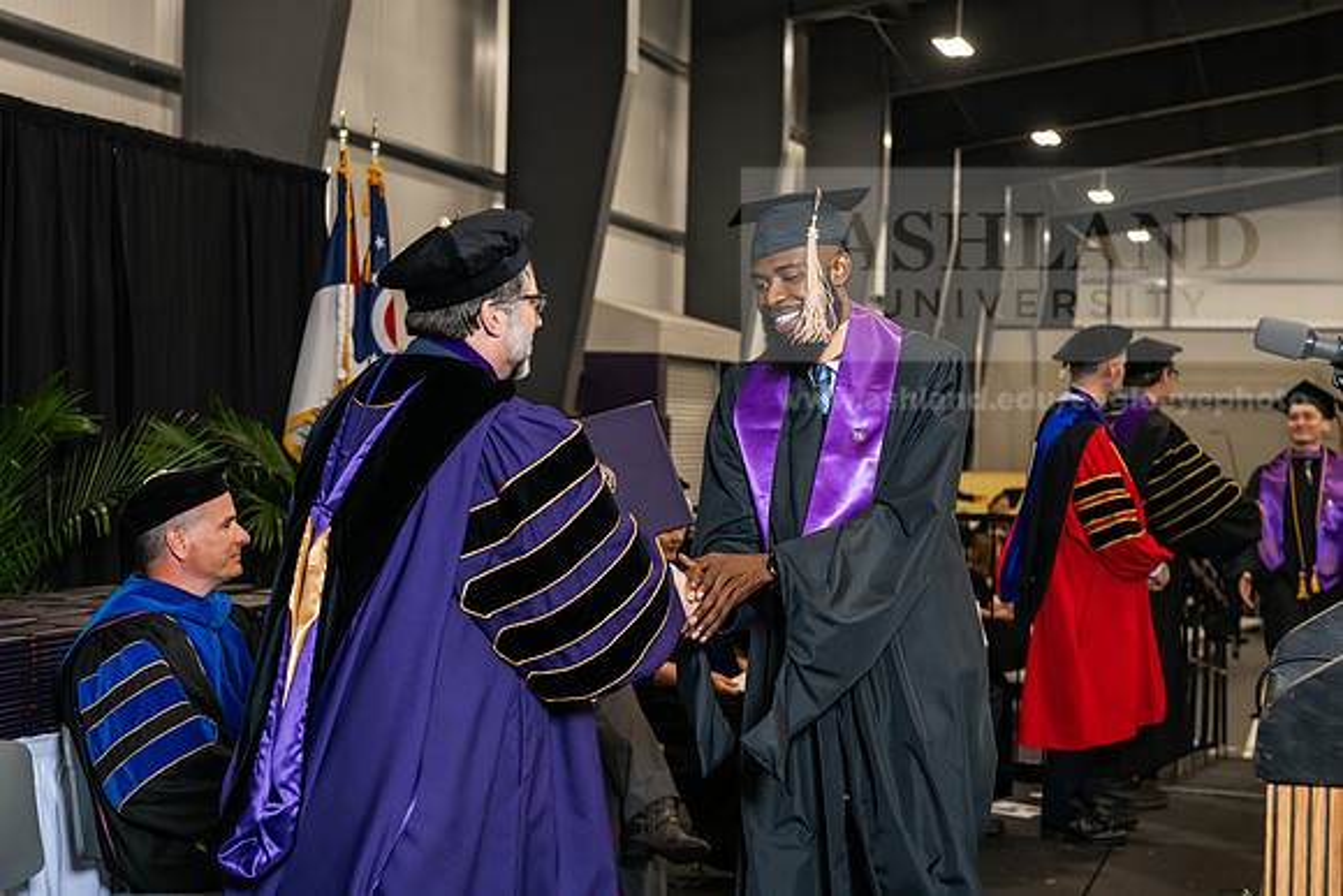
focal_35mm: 62
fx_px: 2313
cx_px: 672
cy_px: 448
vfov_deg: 21.9
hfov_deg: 32.4
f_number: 5
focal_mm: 62
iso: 2000
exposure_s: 1/200
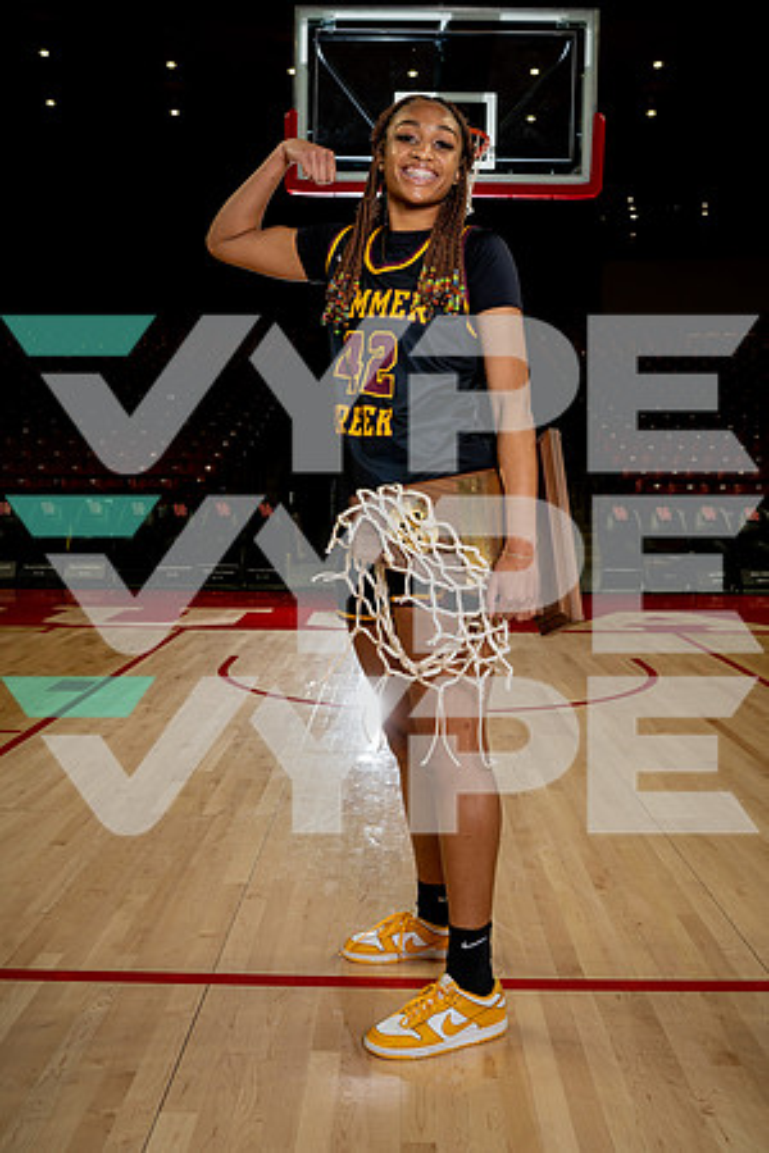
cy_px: 576
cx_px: 384
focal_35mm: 35
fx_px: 1121
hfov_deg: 37.9
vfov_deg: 54.4
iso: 250
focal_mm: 35
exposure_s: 1/250
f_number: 6.3
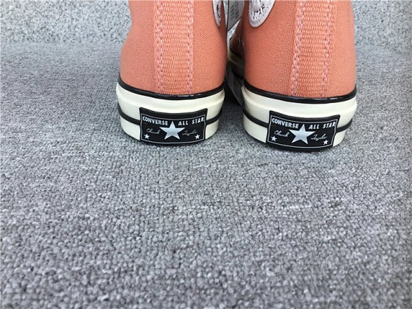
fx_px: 369
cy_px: 154
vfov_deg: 45.4
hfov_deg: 58.4
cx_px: 206
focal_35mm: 31
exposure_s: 1/381
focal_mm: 3.3
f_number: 2.4
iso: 25
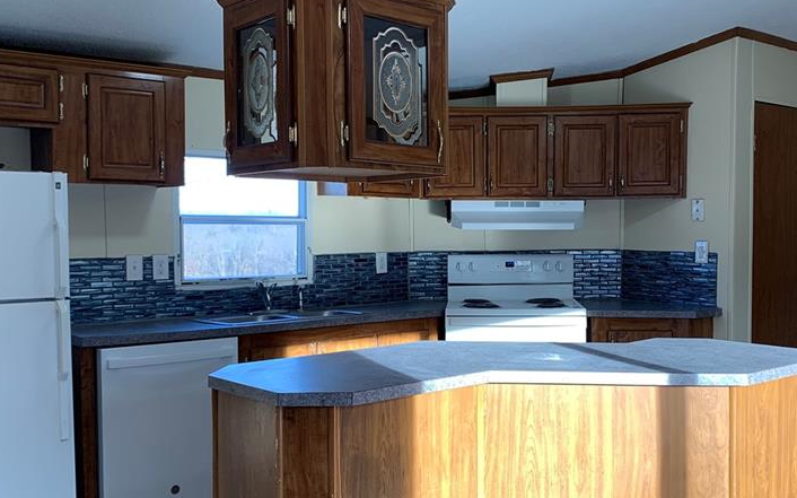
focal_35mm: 40
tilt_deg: -4.5
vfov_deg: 32.0
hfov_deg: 49.0
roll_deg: +0.2
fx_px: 869
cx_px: 472
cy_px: 264
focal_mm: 4.25
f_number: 1.8
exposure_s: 1/120
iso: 32
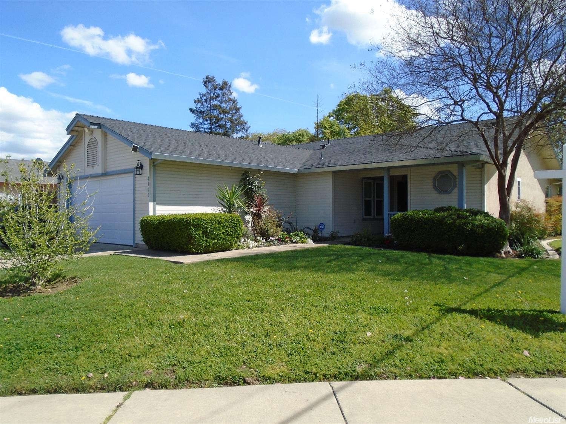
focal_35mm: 26
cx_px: 283
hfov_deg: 67.3
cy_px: 212
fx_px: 425
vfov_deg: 53.0
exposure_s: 1/1000
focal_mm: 4.6
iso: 100
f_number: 3.2
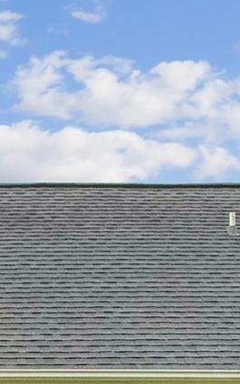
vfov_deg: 18.2
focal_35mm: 107
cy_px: 493
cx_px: -141
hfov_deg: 11.6
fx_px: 1120
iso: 100
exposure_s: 1/350
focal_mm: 8.4
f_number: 2.8
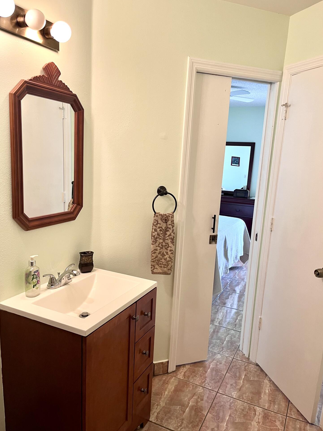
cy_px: 220
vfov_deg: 65.3
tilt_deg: -10.5
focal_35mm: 27
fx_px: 336
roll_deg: -3.4
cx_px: 161
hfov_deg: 51.3
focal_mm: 5.1
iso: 160
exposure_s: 1/60
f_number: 1.6
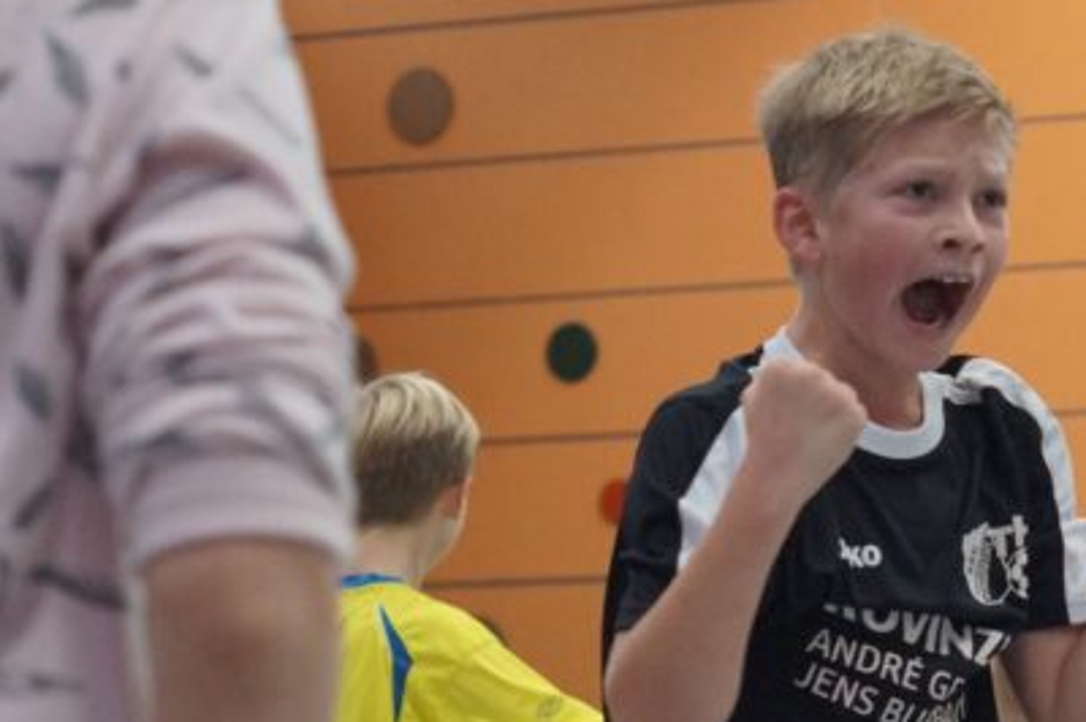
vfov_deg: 7.1
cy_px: 708
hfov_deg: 10.6
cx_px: 1254
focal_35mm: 192
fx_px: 5787
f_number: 4
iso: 1600
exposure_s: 1/160
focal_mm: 50
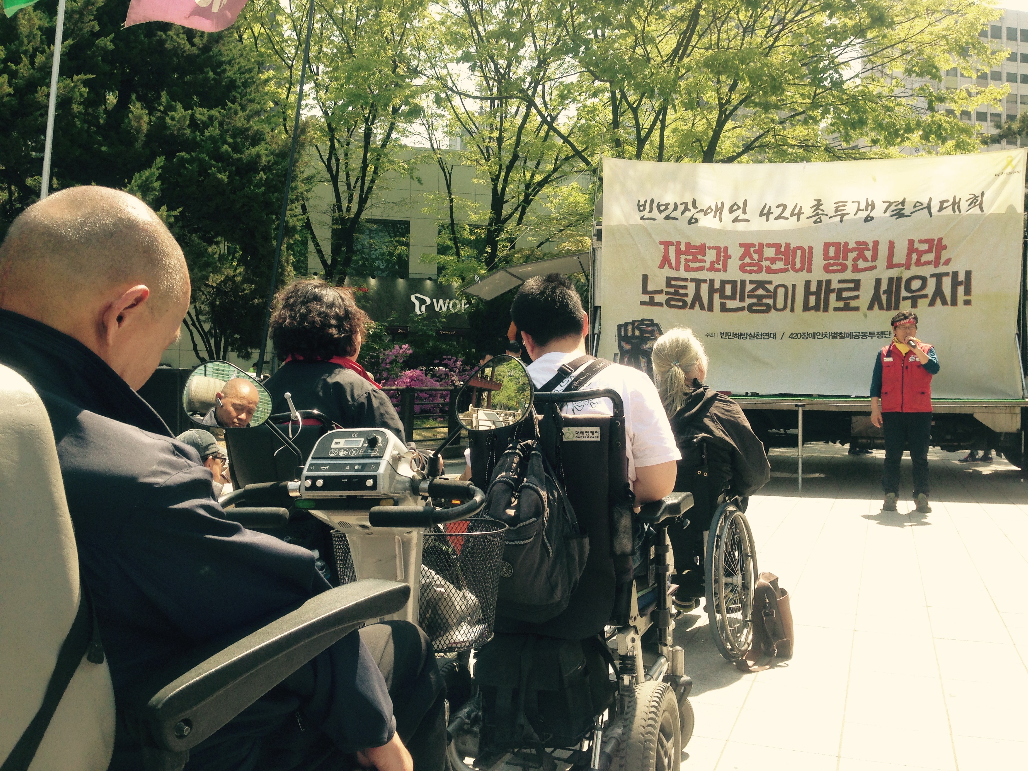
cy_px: 386
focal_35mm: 33
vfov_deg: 42.9
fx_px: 980
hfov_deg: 55.4
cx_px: 514
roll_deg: -1.1
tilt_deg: +2.3
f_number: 2.4
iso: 50
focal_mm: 4.12
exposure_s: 1/669
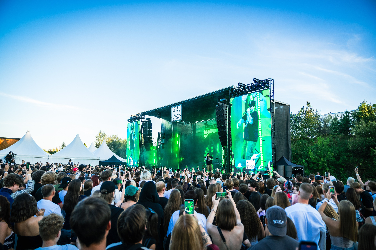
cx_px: 188
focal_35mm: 24
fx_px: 251
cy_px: 125
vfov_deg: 53.1
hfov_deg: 73.7
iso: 400
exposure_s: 1/800
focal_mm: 24
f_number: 2.8
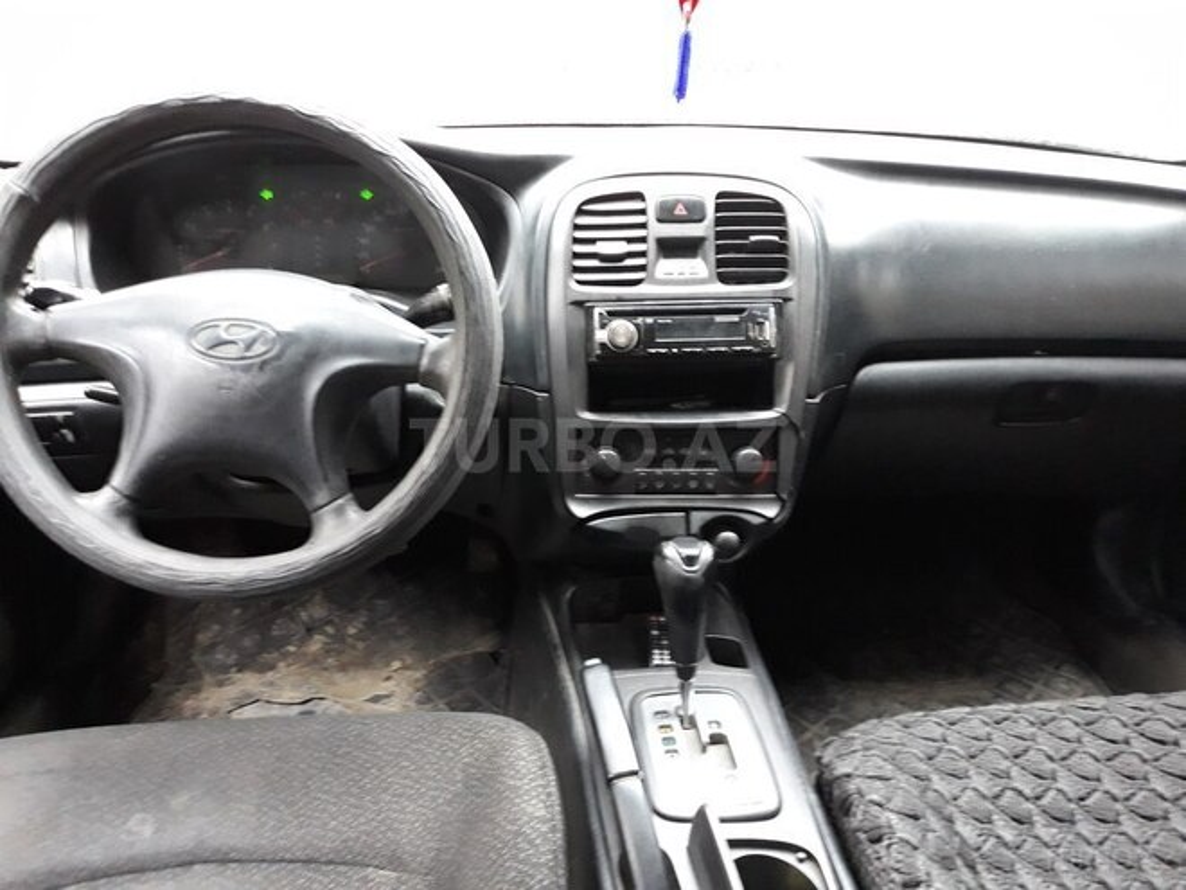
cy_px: 445
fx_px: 925
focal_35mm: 27
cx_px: 593
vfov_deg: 51.4
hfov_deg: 65.3
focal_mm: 3.71
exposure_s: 1/25
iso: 400
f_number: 1.7
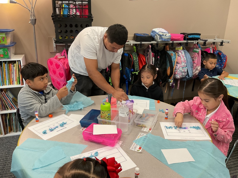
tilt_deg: -17.9
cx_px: 119
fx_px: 199
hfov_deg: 61.7
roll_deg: -0.2
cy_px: 89
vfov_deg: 48.2
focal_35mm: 29
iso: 100
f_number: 1.8
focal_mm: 3
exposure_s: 1/60
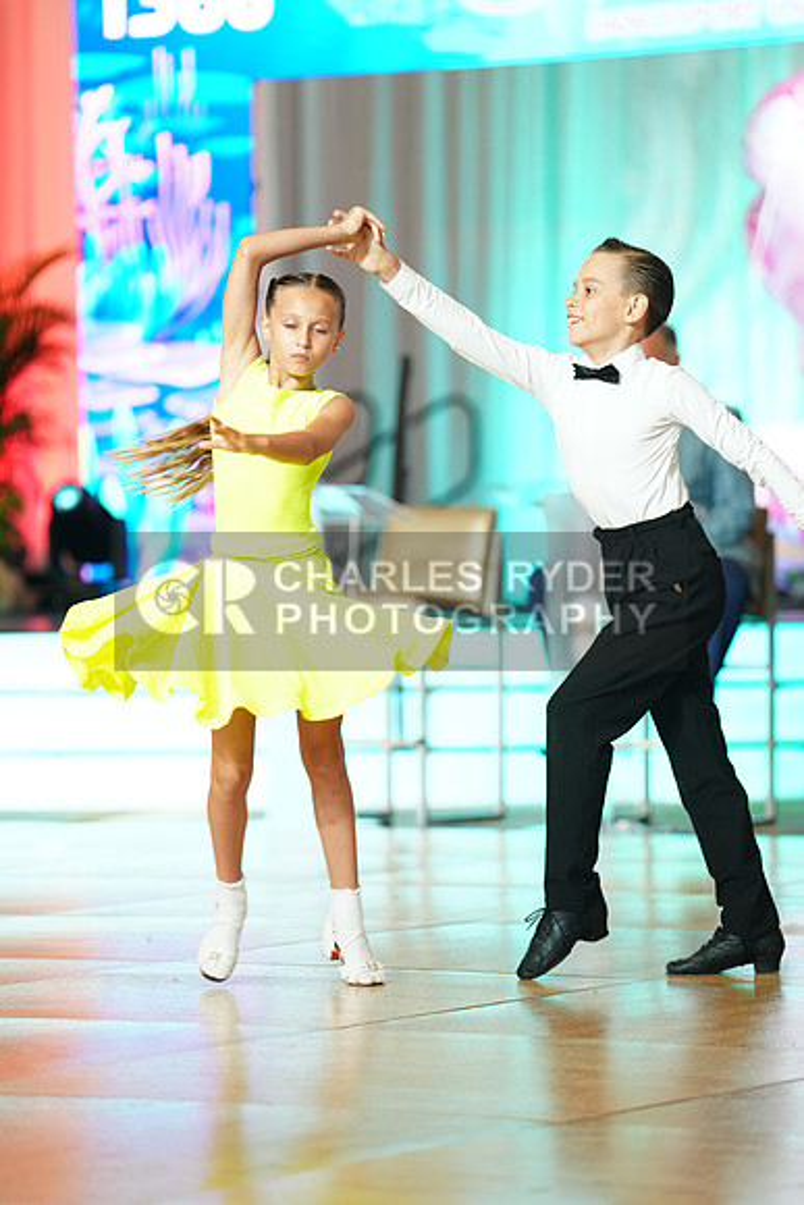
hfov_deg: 8.5
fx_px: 5423
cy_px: 602
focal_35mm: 162
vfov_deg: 12.7
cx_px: 402
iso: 1600
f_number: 2.8
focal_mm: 162
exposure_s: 1/250
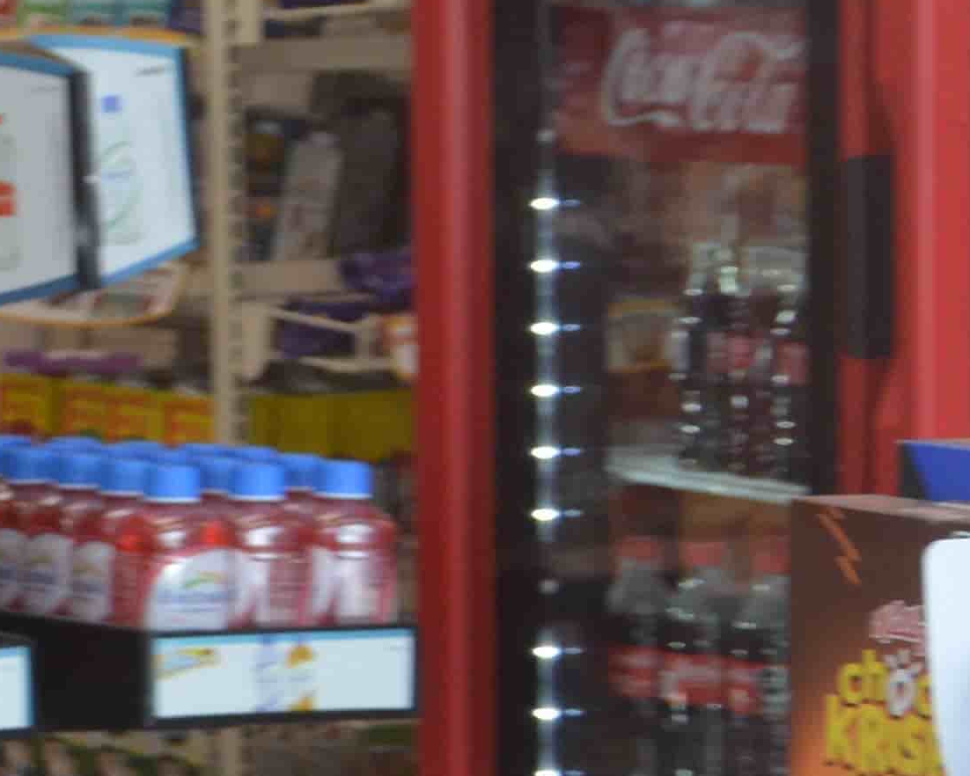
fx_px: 6173
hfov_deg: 8.1
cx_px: -1518
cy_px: 246
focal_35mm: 215
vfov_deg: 7.2
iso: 400
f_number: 5
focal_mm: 28
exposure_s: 1/100
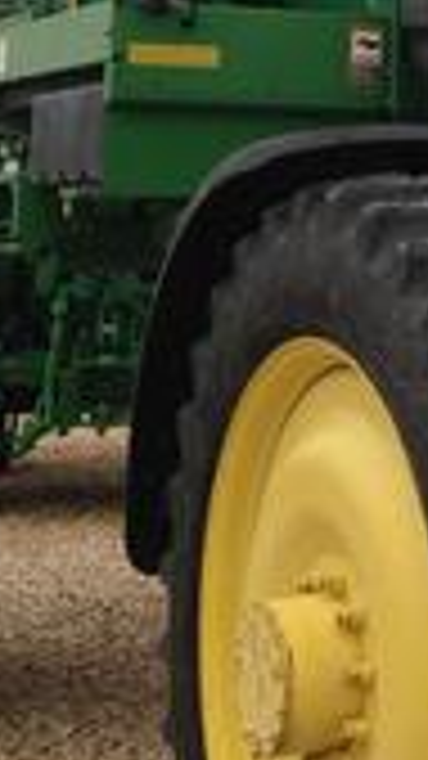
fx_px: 2342
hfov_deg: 10.0
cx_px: 716
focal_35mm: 116
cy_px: 45
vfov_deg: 18.1
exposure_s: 1/393
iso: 50
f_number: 2.4
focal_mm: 4.13
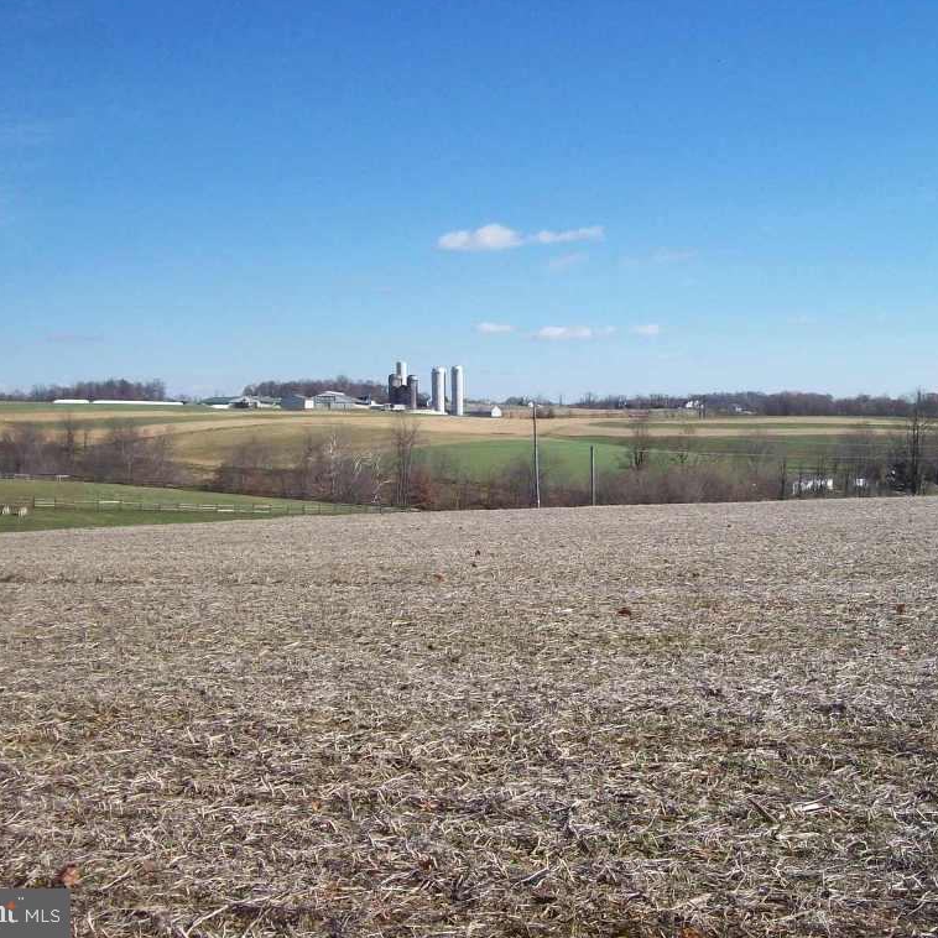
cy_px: 464
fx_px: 1318
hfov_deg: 39.0
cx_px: 549
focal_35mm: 43
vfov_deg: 39.2
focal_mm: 6
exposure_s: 1/698
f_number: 4.8
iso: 80
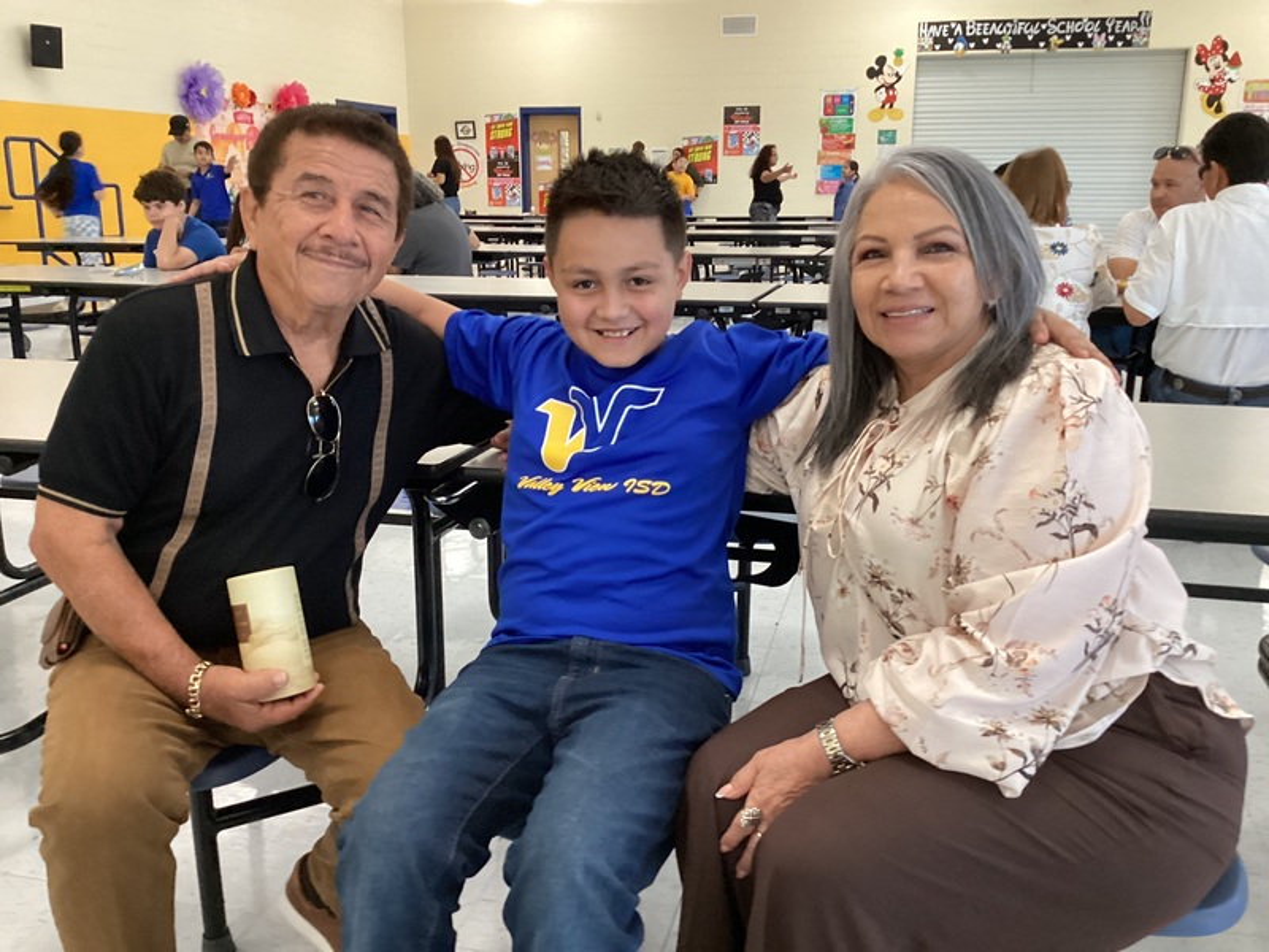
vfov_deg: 45.4
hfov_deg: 58.4
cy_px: 476
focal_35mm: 31
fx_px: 1136
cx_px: 634
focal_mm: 3.3
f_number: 2.4
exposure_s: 1/50
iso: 320
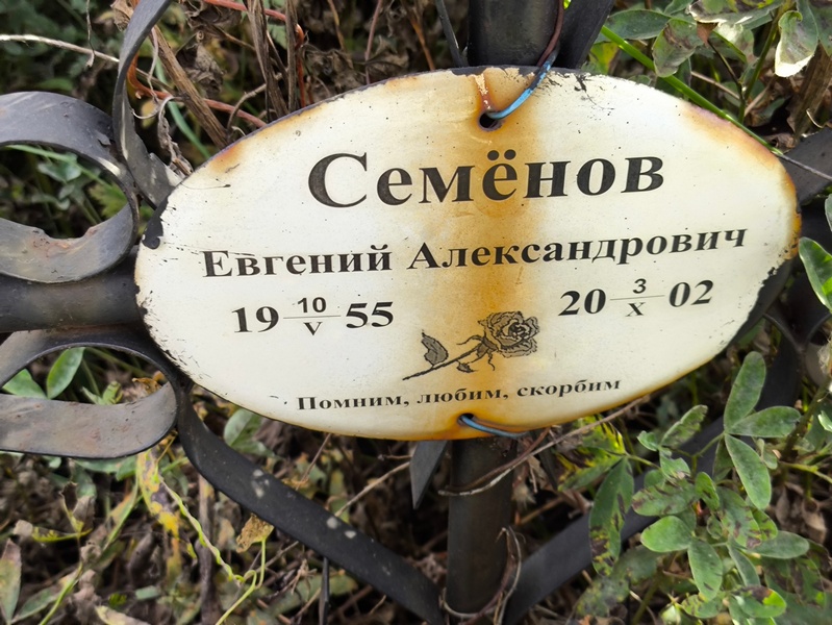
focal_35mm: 50
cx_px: 416
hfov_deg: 38.2
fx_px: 1202
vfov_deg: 29.1
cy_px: 312
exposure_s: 1/135
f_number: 1.7
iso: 50
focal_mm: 4.71
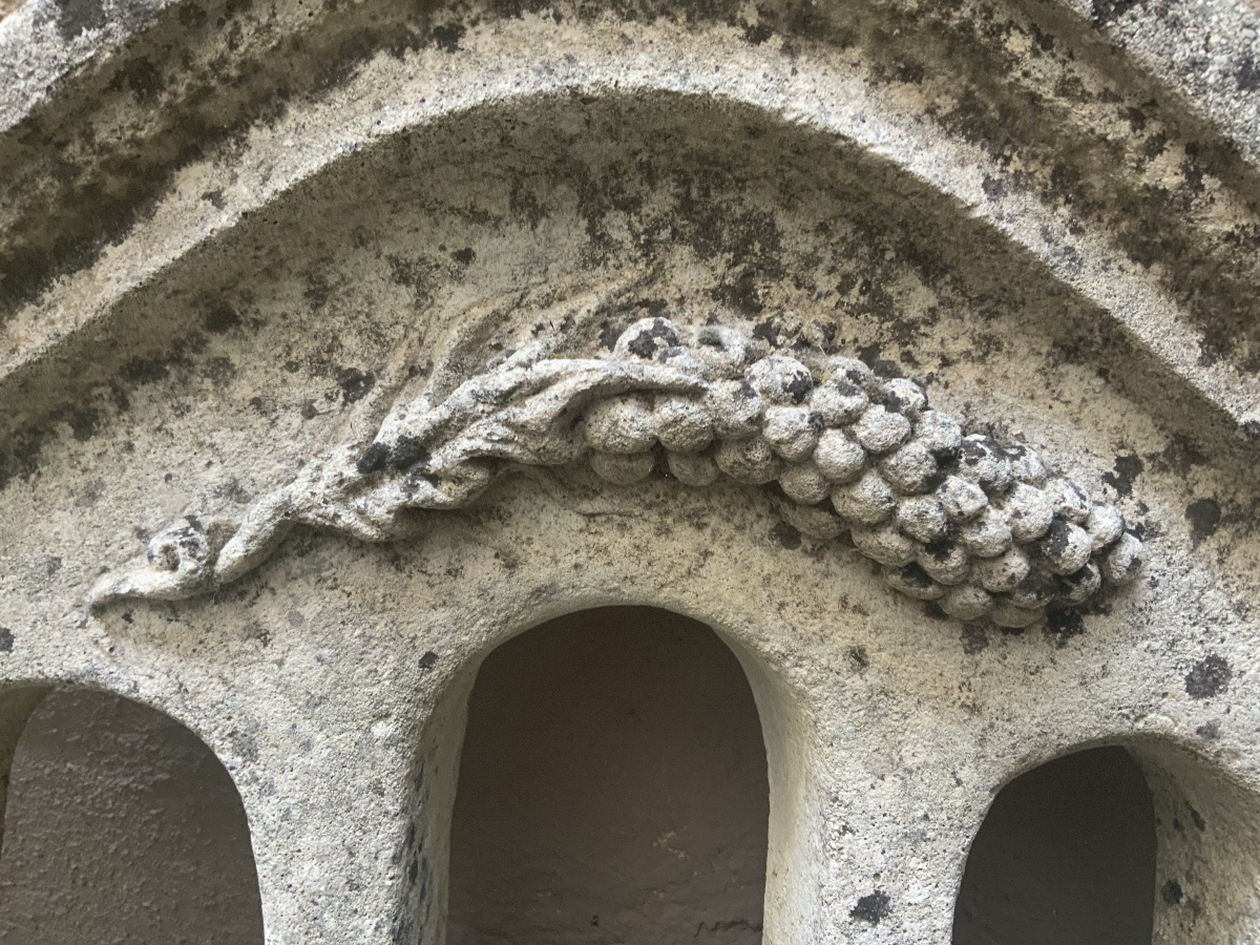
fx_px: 1056
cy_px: 472
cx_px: 630
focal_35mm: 29
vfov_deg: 48.2
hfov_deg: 61.7
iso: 125
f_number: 1.8
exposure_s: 1/60
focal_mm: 3
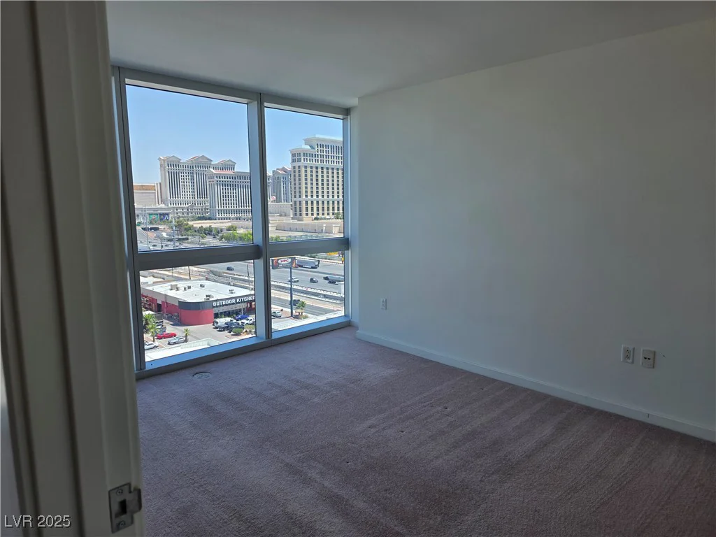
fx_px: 476
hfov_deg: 73.9
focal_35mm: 23
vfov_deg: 58.9
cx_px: 358
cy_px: 268
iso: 40
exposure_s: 1/359
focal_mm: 6.3
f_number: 1.7
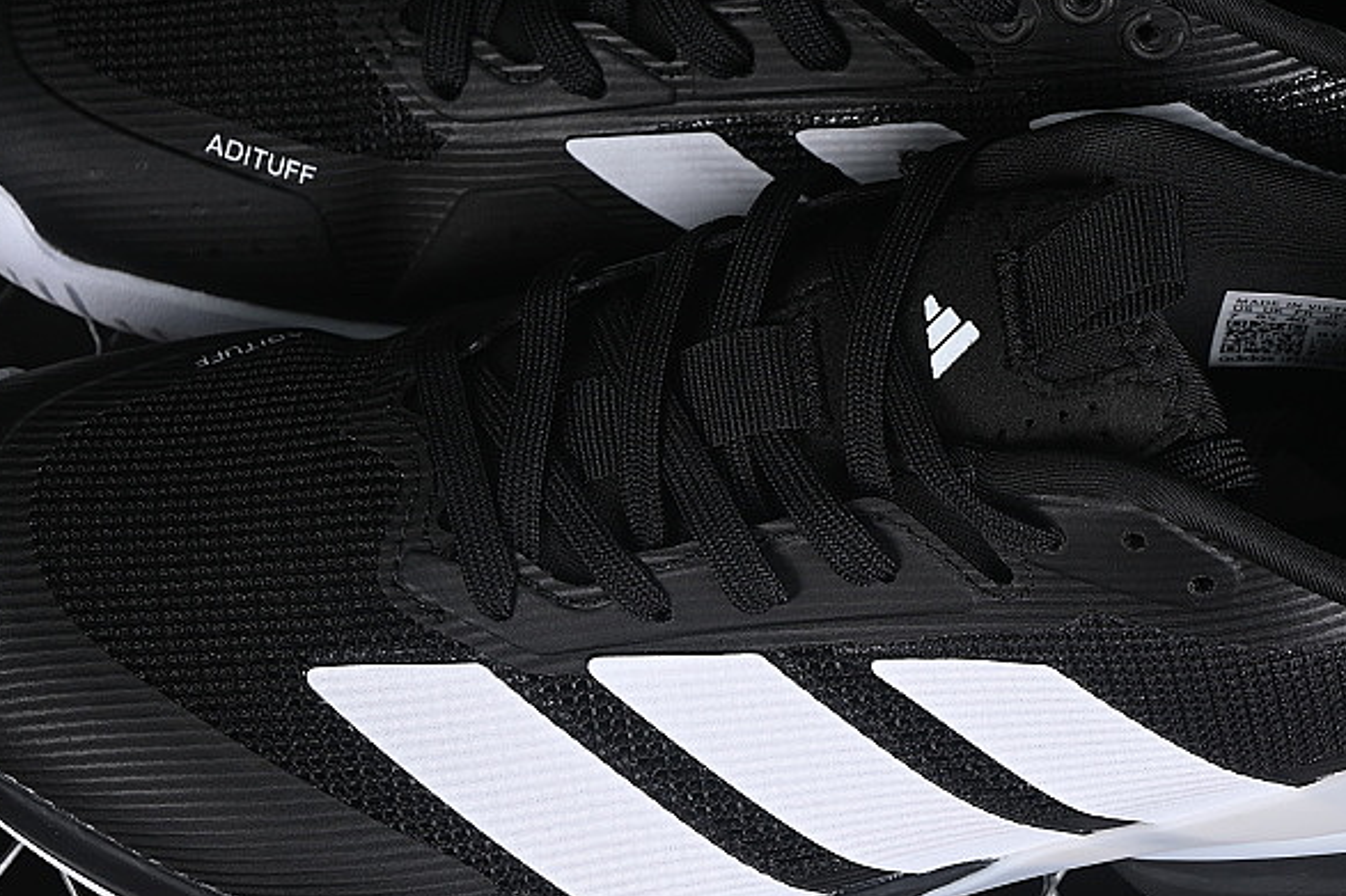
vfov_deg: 9.9
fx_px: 5158
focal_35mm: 138
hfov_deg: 14.9
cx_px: 837
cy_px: 353
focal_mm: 50
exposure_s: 1/60
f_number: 6.3
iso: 160
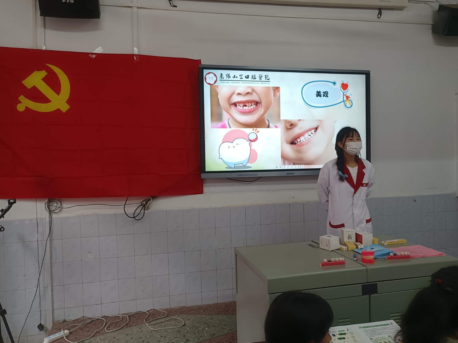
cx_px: 229
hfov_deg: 61.7
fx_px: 384
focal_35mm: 29
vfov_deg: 48.2
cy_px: 172
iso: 399
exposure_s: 1/50
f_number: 1.9
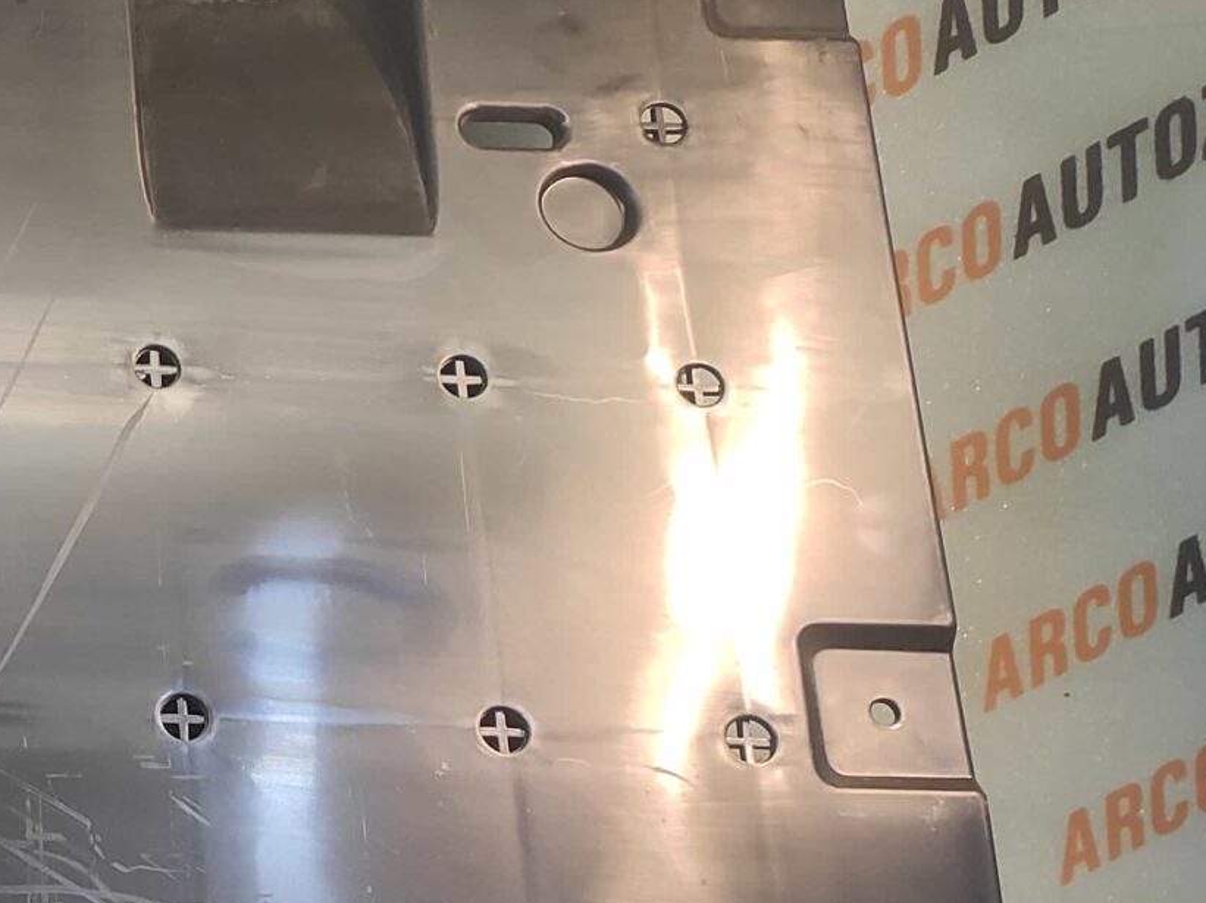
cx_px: -629
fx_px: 1846
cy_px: 625
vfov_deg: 27.3
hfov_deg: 26.0
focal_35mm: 53
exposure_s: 1/33
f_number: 1.79
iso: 166
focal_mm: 4.74
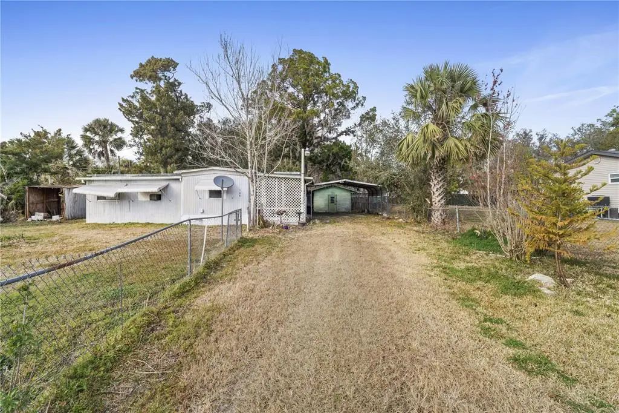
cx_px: 310
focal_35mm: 16
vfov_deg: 73.7
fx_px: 275
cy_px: 206
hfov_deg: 96.8
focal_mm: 16
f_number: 11
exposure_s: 1/30
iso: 100
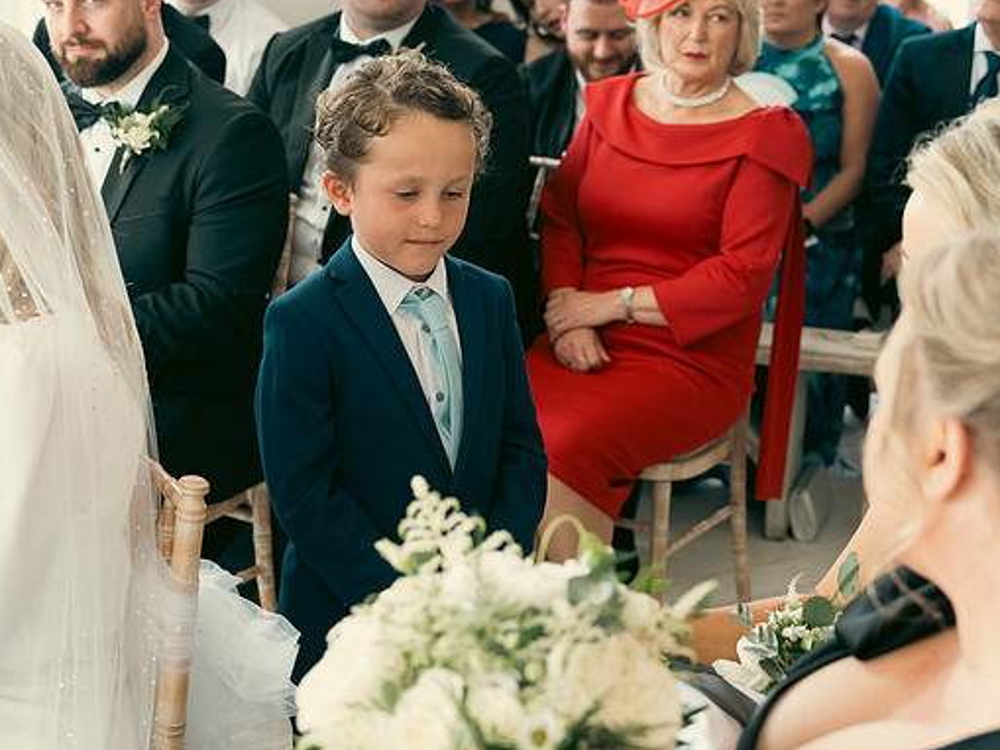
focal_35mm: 69
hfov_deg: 28.1
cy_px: 378
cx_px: 458
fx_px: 1994
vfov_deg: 21.3
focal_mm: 42
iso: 800
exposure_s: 1/160
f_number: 3.5
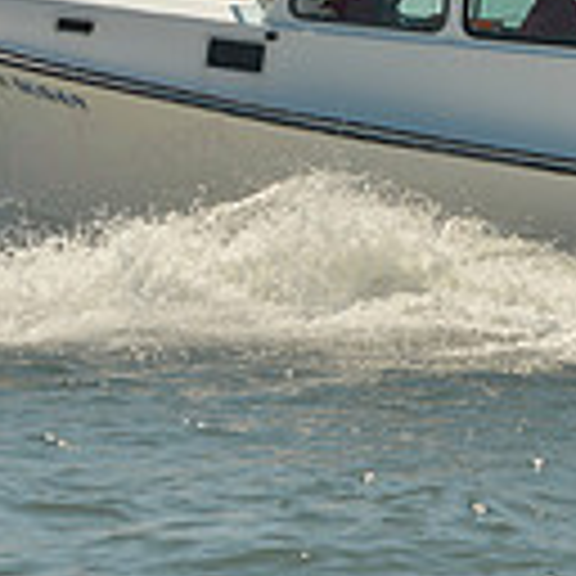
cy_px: -101
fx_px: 7097
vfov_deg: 4.6
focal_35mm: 377
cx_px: 464
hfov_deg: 4.6
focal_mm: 98
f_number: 8
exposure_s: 1/800
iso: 200
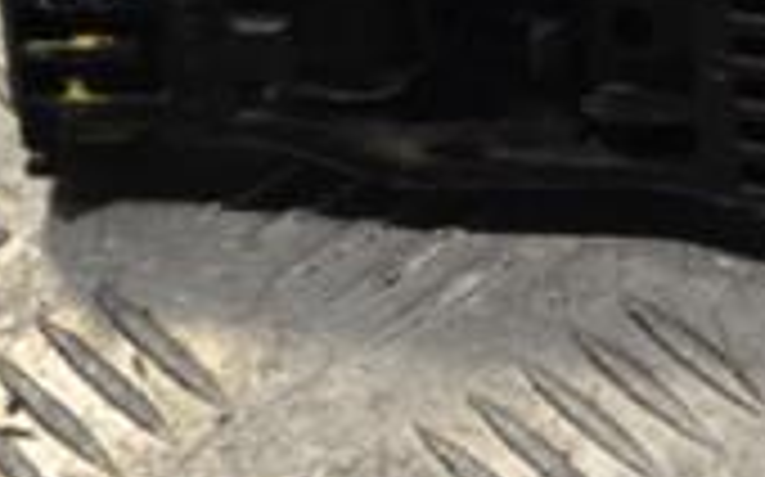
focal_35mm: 259
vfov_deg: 5.0
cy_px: -207
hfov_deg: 7.9
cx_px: 1210
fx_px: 5396
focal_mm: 48
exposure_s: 1/30
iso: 160
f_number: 5.6
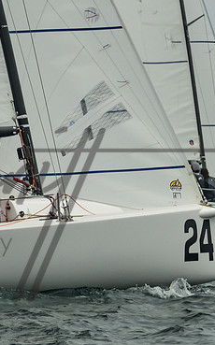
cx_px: 119
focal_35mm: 501
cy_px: 65
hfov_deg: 2.6
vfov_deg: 4.2
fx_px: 4706
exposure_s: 1/3200
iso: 800
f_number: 9
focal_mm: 200
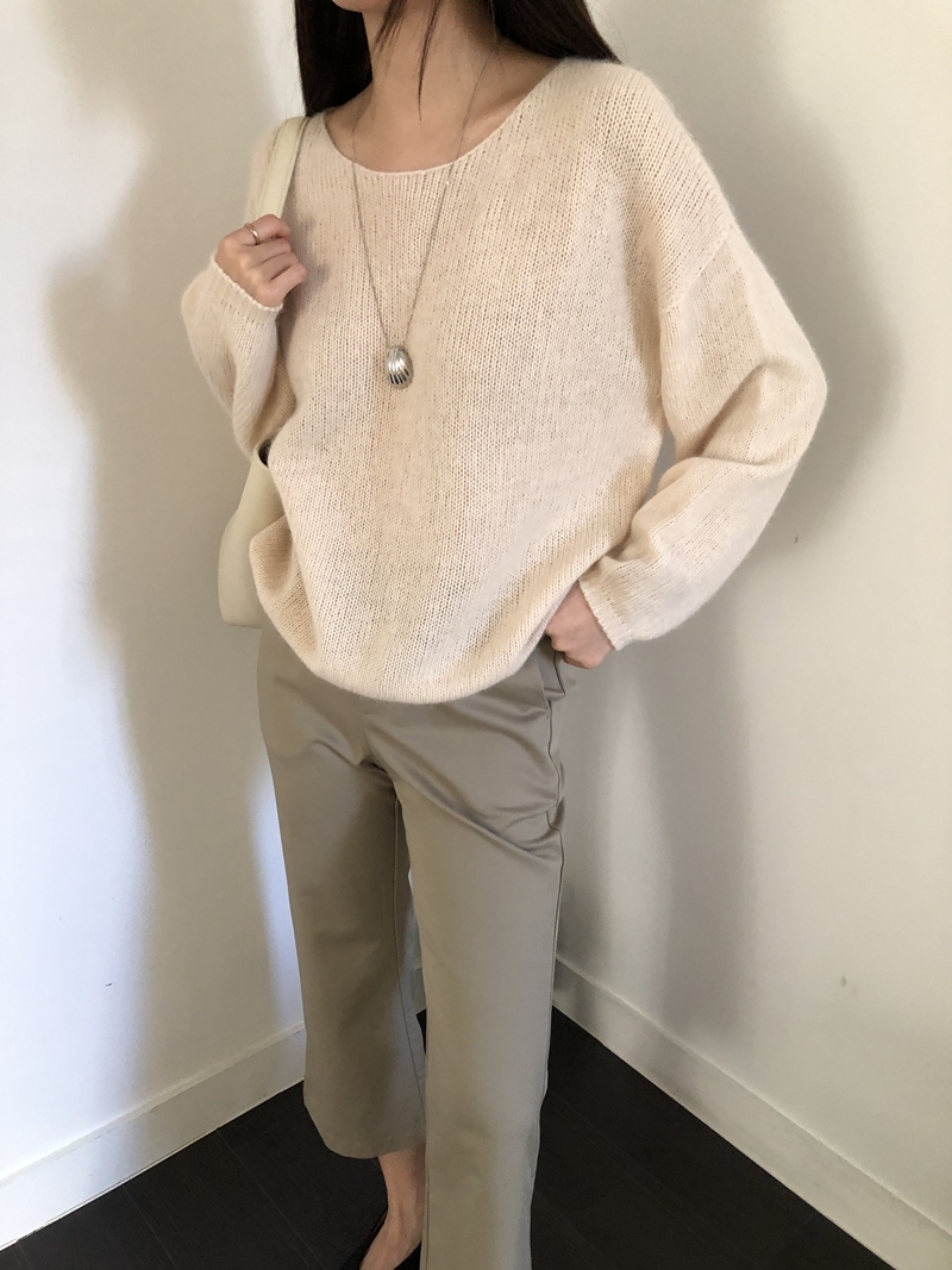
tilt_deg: -20.0
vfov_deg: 63.4
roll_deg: -1.7
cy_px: 635
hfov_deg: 49.7
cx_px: 476
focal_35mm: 28
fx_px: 1027
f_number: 1.8
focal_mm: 3.99
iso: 80
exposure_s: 1/15
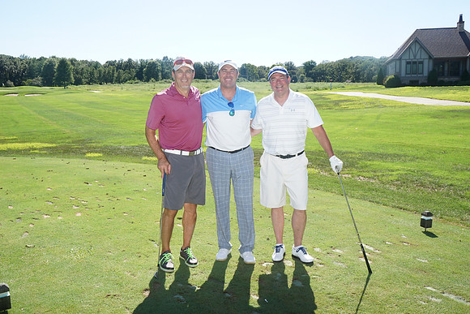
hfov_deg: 55.8
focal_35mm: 34
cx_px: 235
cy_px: 157
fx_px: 444
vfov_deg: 38.9
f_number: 18
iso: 800
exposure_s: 1/200
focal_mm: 34
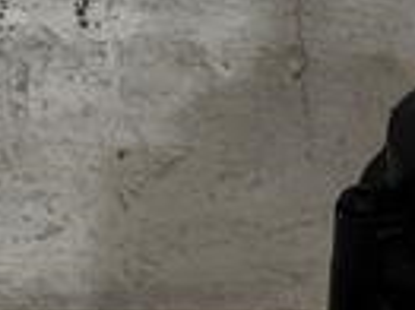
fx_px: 2815
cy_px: 294
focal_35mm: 235
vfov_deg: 6.3
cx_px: 453
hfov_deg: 8.4
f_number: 1.78
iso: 40
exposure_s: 1/207
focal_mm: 6.86
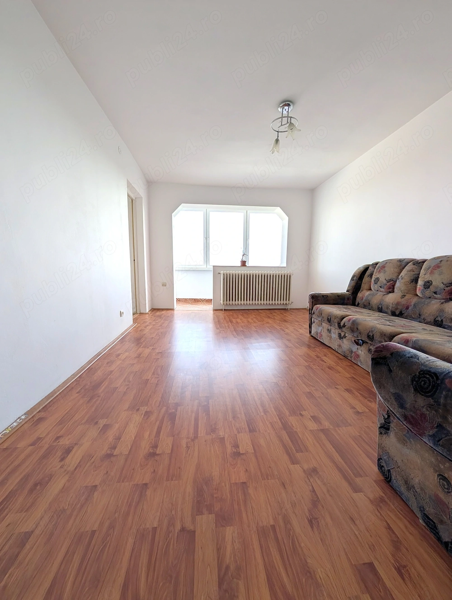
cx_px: 226
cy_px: 300
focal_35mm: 12
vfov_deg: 110.5
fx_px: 208
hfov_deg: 94.6
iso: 74
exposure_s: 1/404
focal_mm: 2.02
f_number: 1.7
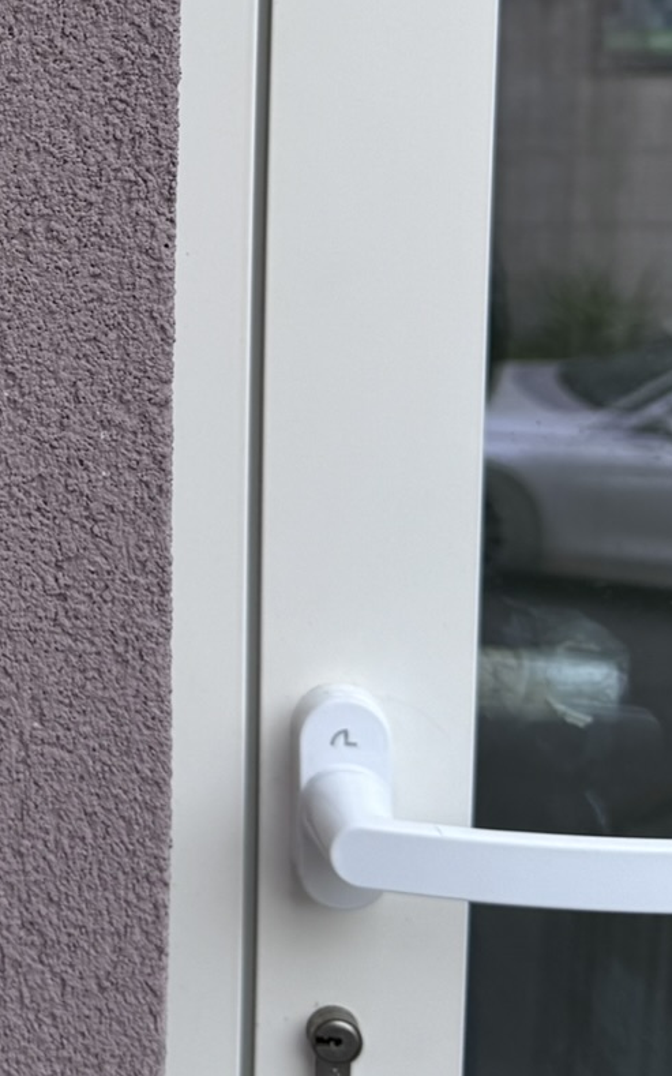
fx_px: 1934
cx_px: -228
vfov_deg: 30.4
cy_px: 237
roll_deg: +0.7
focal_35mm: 66
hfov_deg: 18.2
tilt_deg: -6.9
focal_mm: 6.76
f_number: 1.78
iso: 80
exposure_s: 1/730
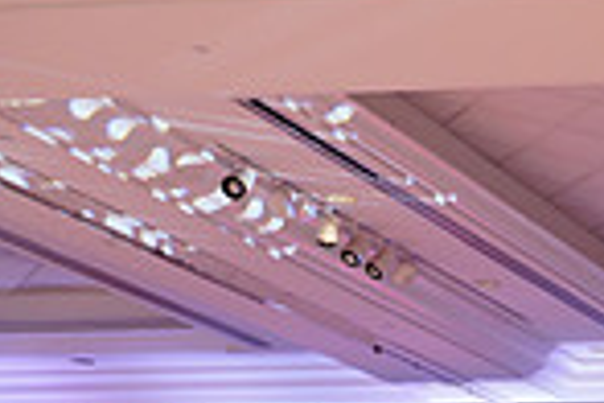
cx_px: 1187
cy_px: 771
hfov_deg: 13.6
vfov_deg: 9.9
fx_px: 2181
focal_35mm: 130
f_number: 5
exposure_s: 1/125
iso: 1250
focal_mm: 33
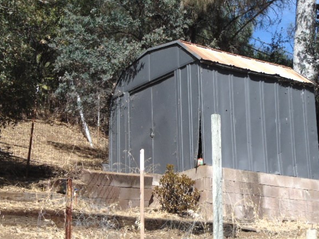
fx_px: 719
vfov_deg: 18.9
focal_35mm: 78
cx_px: 169
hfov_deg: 25.0
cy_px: 126
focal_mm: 12.8
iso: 80
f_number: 3.7
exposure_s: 1/640
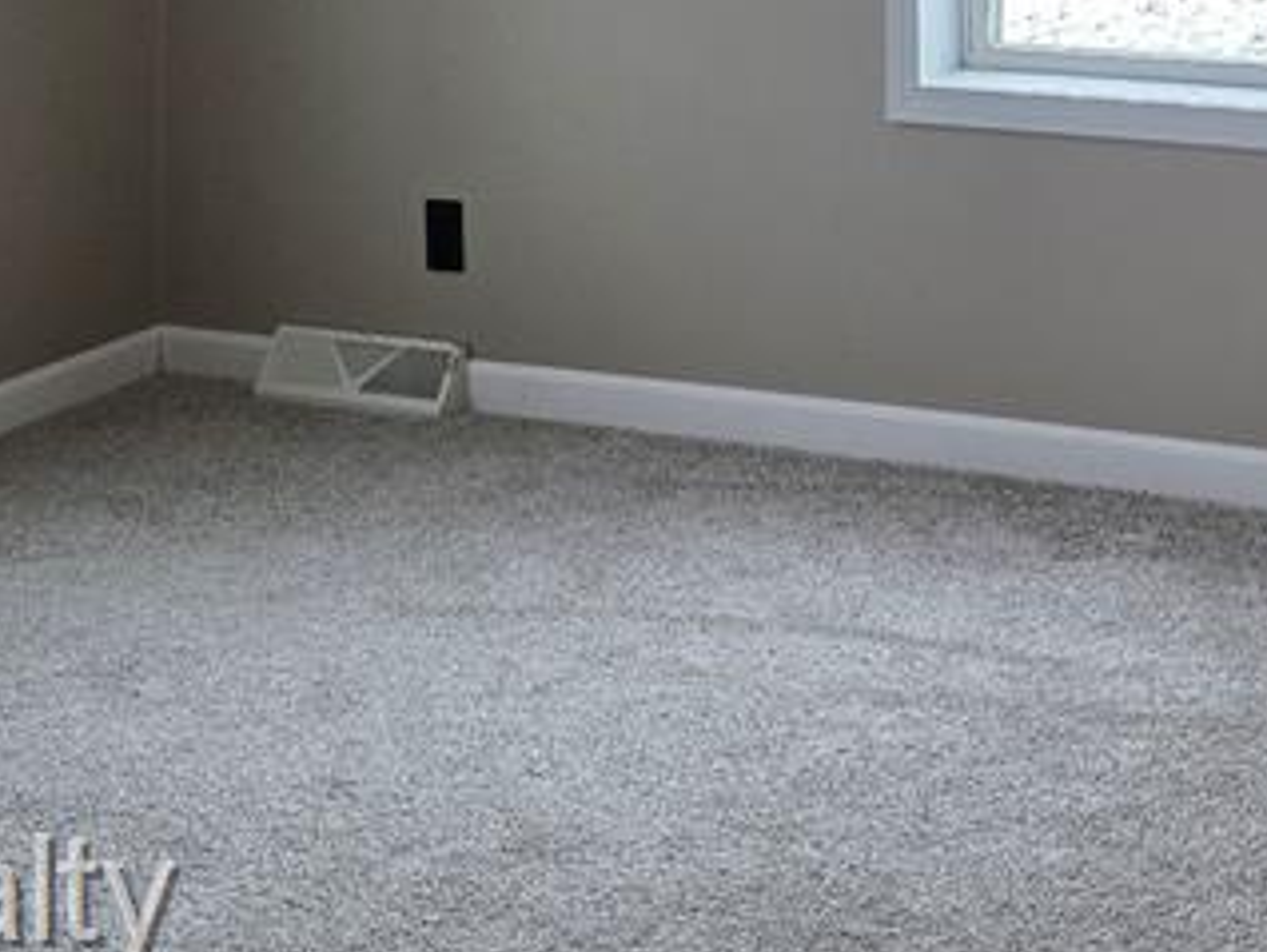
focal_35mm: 74
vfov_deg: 17.6
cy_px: -530
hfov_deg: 25.1
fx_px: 2711
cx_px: 1255
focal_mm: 6.3
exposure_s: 1/120
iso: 160
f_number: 1.7
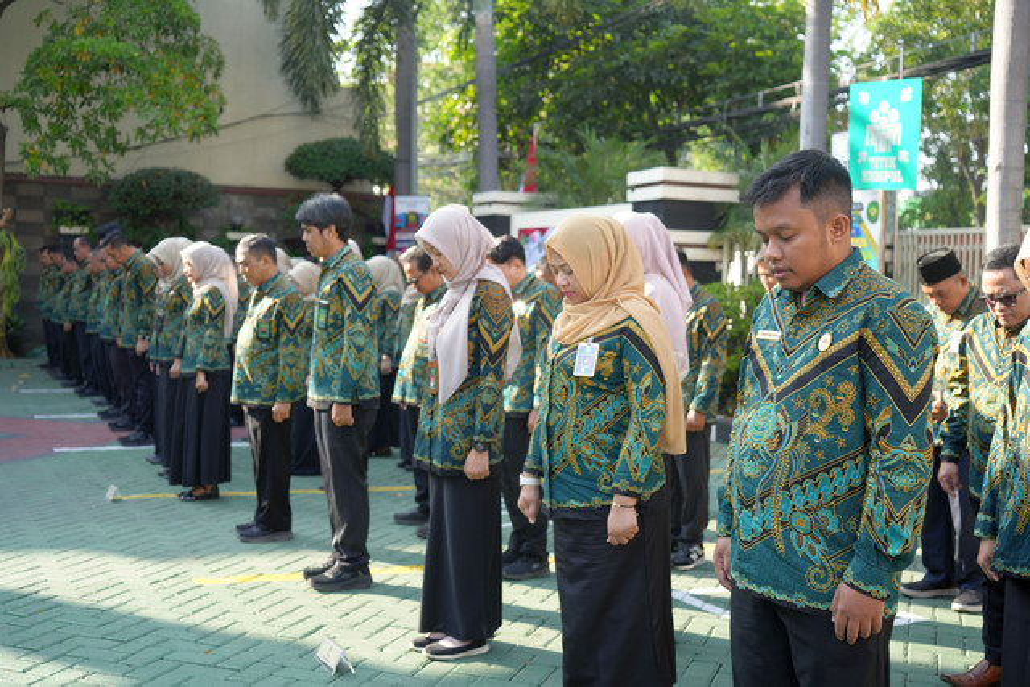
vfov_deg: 32.6
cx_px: 515
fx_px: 1173
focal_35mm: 41
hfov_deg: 47.4
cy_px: 344
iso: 125
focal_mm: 41
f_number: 4
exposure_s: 1/160
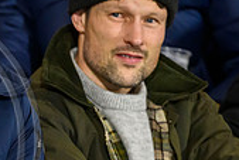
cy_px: 139
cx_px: -105
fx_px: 9136
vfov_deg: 1.0
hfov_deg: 1.5
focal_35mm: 1375
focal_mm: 400
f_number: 3.2
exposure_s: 1/500
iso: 4000
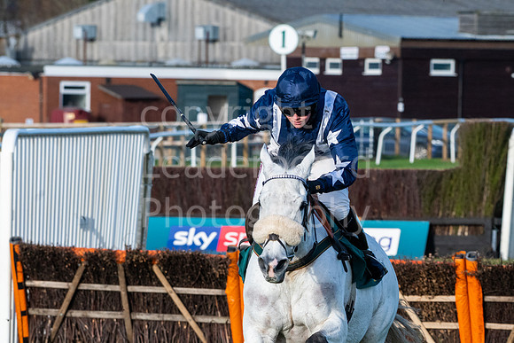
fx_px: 5141
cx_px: 257
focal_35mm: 360
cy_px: 172
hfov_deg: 5.7
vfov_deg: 3.8
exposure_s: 1/1250
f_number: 9
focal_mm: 240
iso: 1600
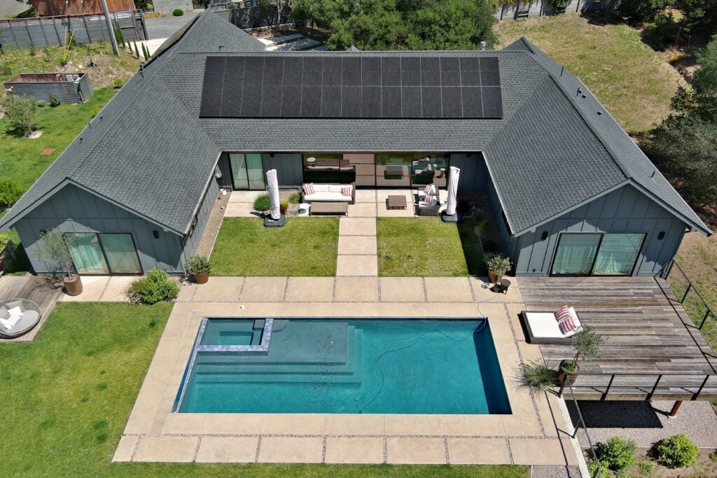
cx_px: 358
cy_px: 239
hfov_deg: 63.7
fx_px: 578
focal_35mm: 29
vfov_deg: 45.0
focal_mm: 10.57
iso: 400
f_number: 2.8
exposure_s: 1/4808
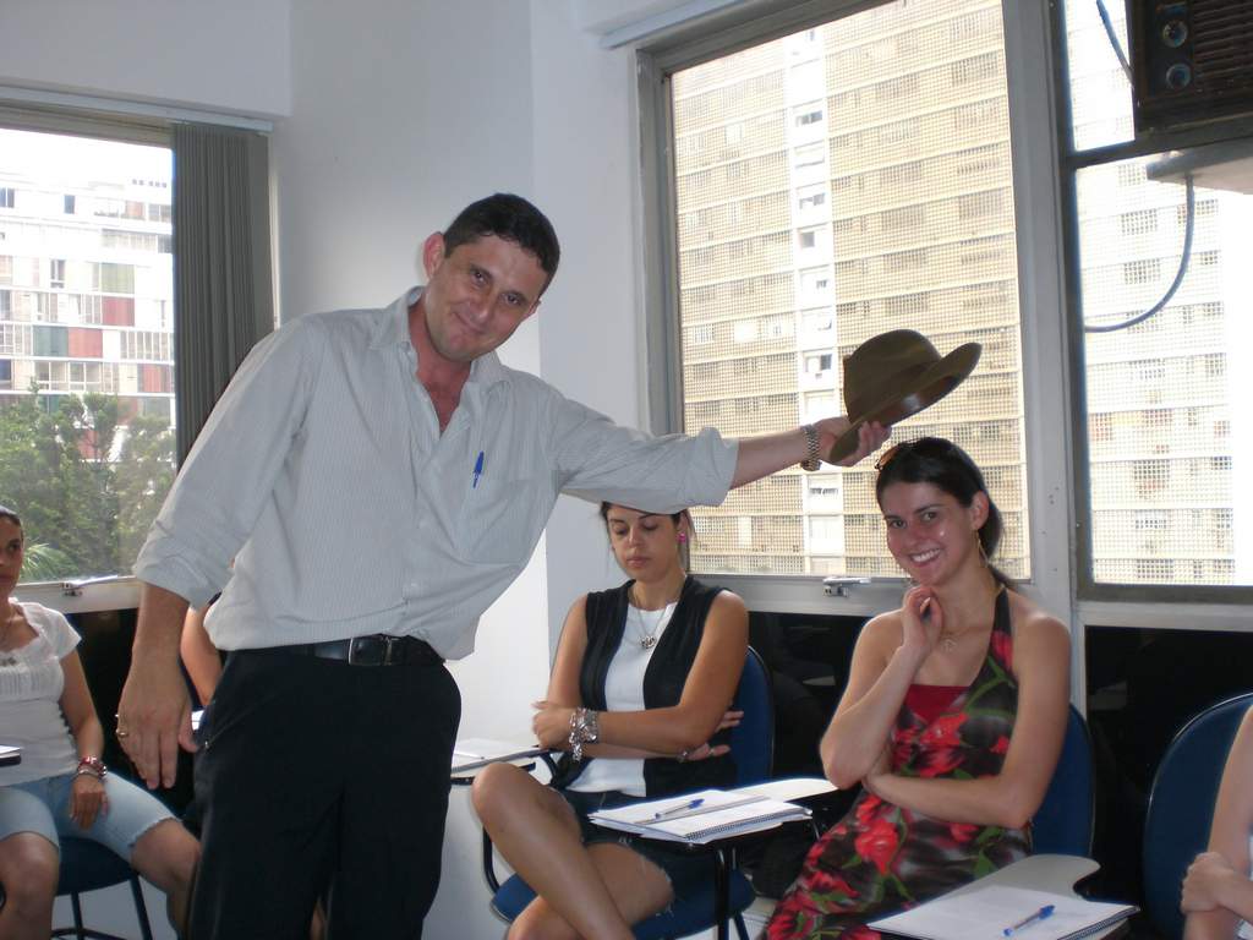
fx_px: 1375
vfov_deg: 37.7
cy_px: 470
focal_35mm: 38
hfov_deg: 49.0
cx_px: 626
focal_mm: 6.3
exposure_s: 1/125
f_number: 3.1
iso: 100
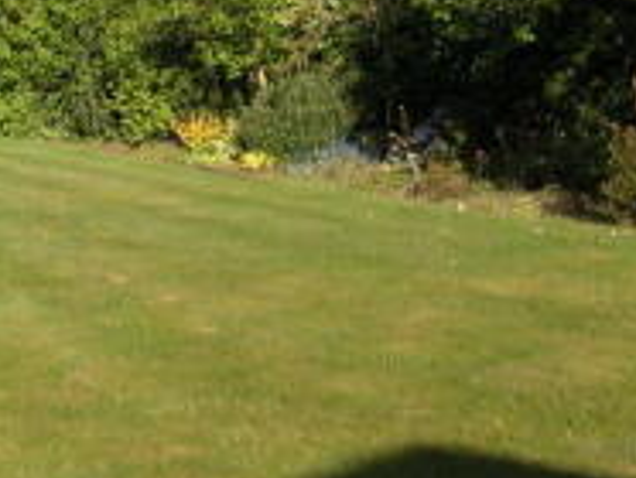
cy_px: -19
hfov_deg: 16.0
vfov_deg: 12.3
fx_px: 2189
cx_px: -104
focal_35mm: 119
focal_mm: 9.7
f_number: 6.2
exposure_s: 1/307
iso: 100
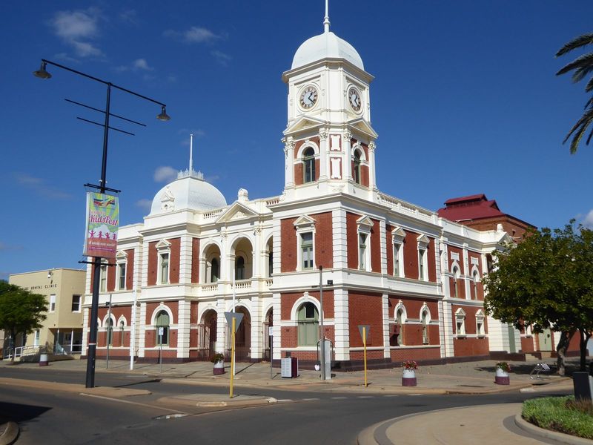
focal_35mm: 36
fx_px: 617
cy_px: 222
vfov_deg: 39.7
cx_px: 296
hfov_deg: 51.4
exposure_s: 1/1600
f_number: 3.7
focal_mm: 6.3
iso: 80
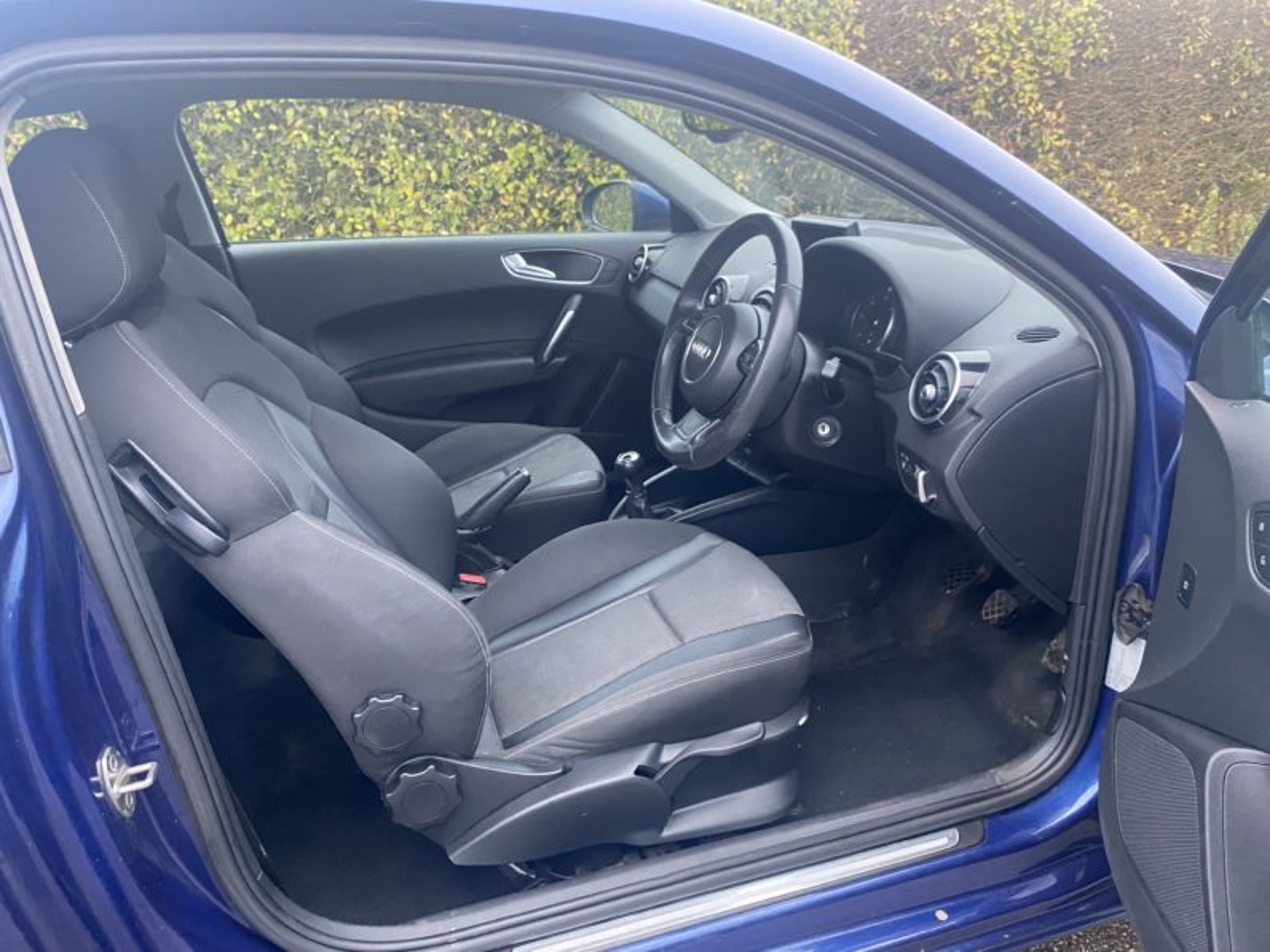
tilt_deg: -21.0
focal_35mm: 26
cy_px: 476
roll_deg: +1.2
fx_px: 954
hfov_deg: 67.3
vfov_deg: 53.1
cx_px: 635
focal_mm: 4.25
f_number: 1.8
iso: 640
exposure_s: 1/40
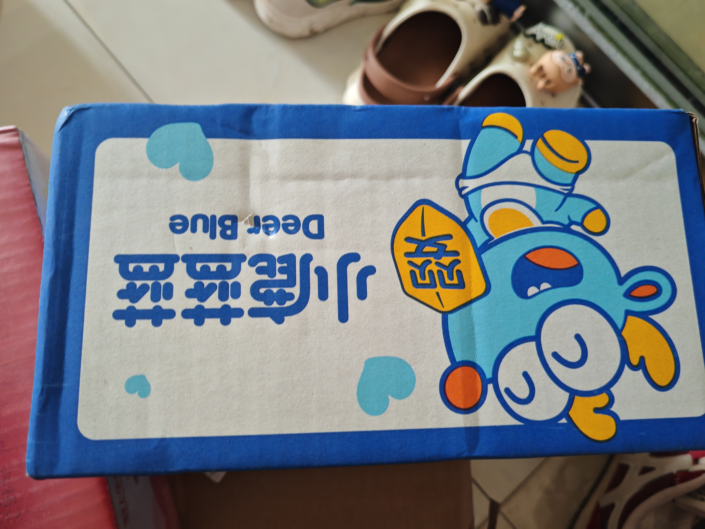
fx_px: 550
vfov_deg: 51.4
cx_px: 352
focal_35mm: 27
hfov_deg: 65.3
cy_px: 264
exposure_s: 1/33
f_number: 1.95
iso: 640
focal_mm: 5.52
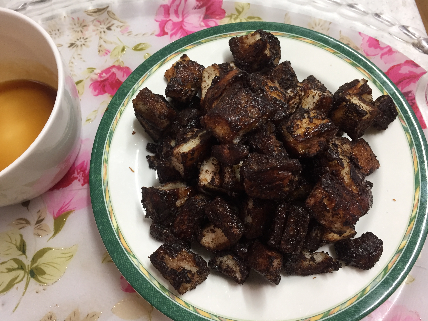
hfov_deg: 60.0
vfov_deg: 46.8
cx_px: 220
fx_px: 371
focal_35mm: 30
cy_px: 156
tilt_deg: -67.7
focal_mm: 4.15
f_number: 2.2
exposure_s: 1/30
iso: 50
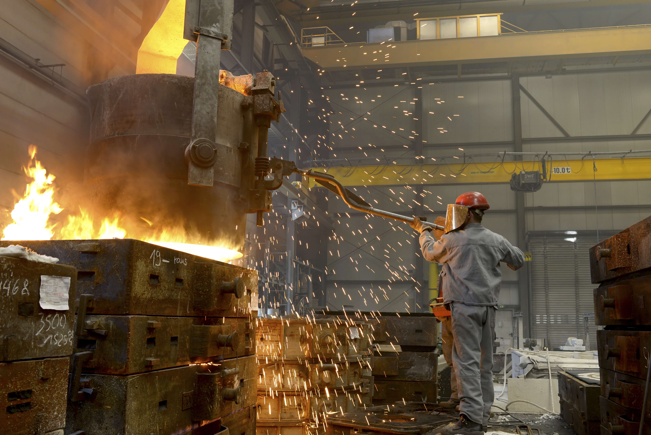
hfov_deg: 54.4
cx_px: 326
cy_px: 218
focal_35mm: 35
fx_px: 633
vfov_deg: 37.9
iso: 800
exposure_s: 1/60
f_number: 5.6
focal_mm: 35
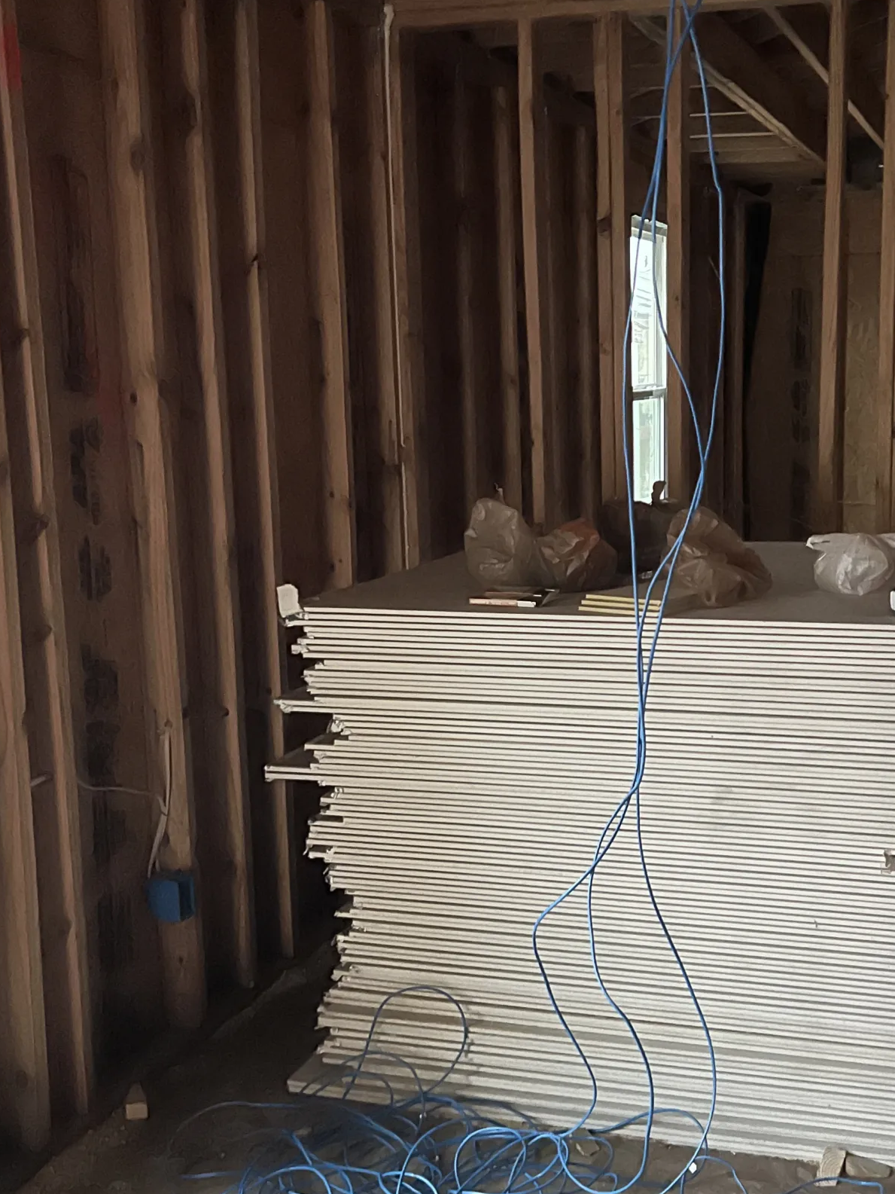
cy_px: 576
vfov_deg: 44.8
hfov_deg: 33.9
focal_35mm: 42
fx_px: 1448
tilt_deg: -8.9
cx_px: 629
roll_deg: +0.8
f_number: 1.5
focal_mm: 5.7
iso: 1250
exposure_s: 1/20
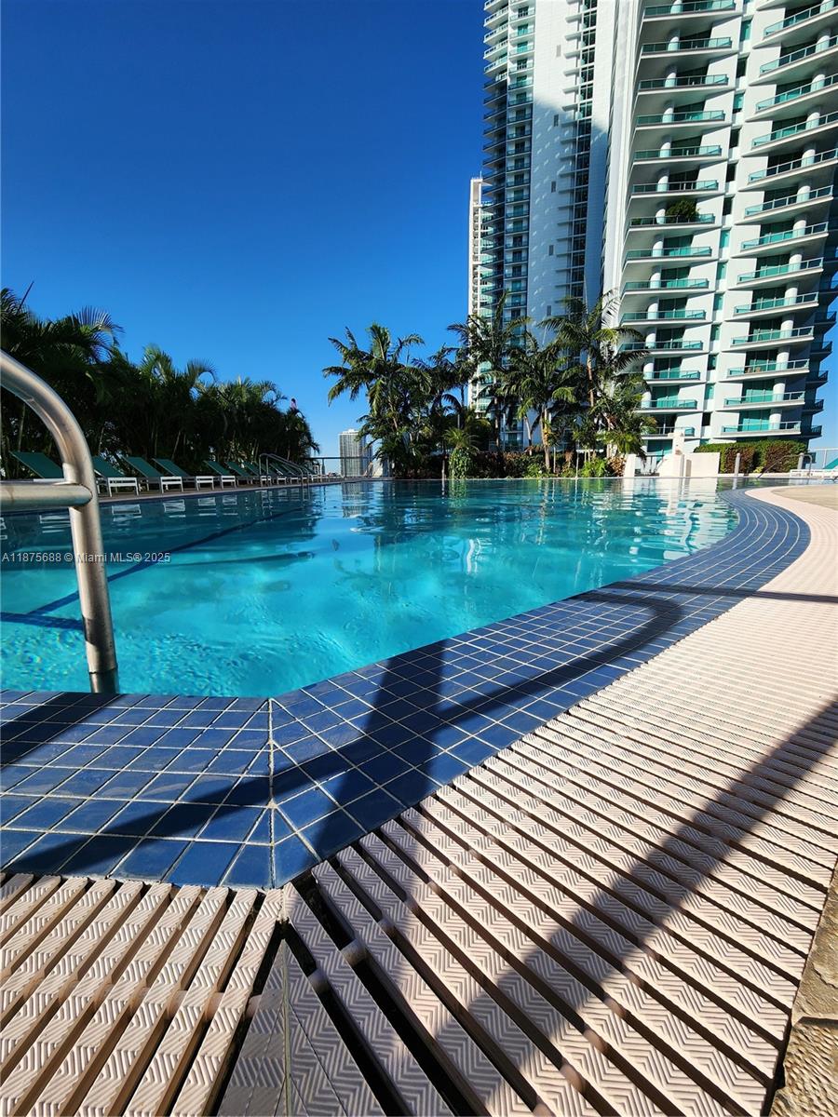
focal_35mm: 13
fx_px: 420
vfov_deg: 106.2
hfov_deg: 89.9
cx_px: 419
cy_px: 558
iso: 50
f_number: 2.2
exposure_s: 1/2352
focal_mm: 2.2
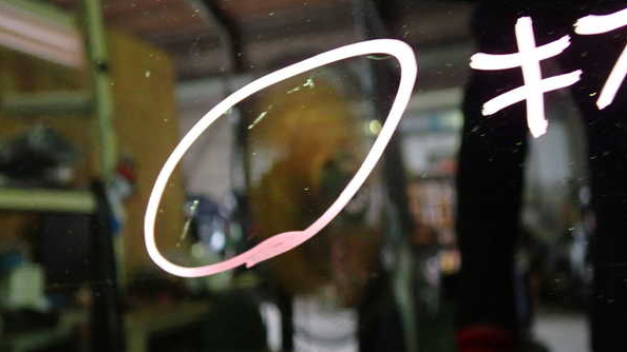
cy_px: 162
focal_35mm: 33
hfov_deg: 59.5
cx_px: 315
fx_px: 549
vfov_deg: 35.6
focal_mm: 5.4
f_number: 2.3
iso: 800
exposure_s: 1/13
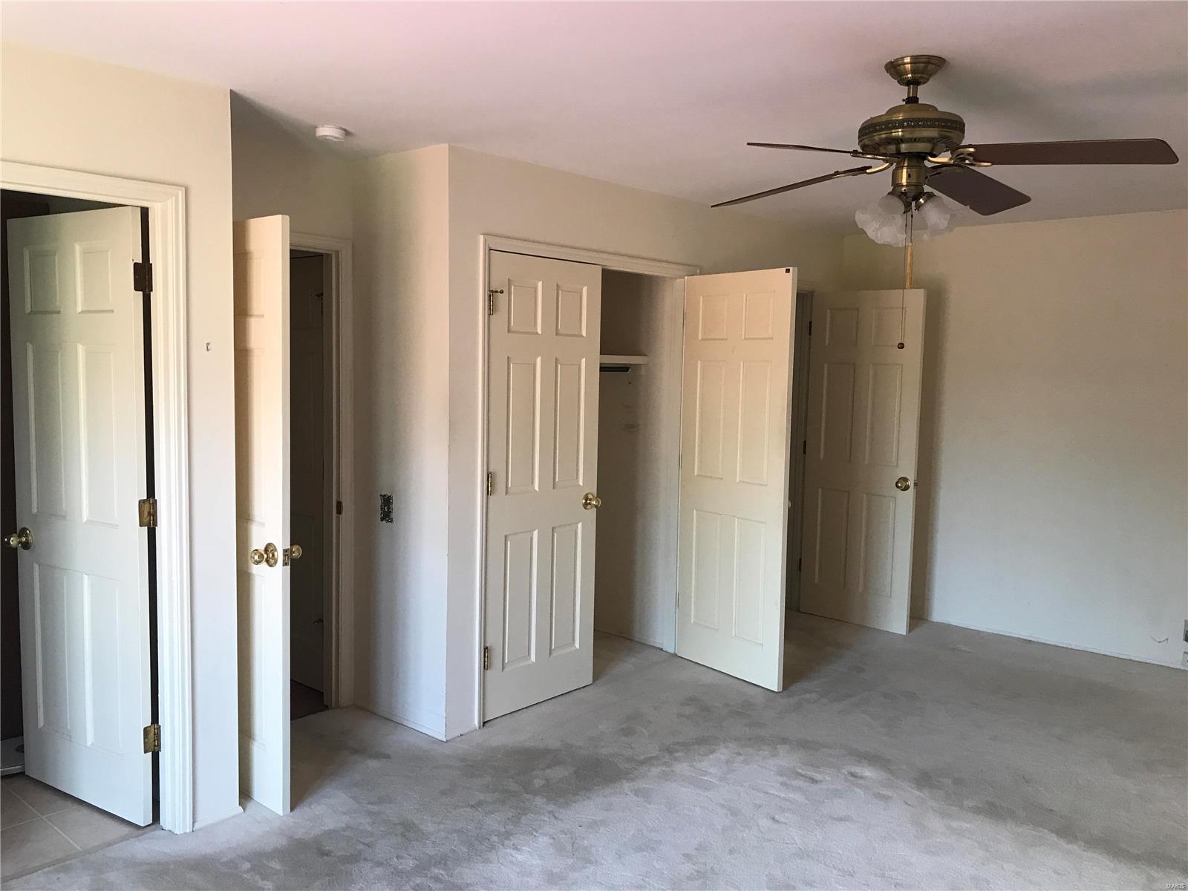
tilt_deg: -3.7
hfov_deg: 63.4
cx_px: 594
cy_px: 446
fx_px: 961
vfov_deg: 49.7
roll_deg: -1.1
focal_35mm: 28
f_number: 1.8
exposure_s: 1/30
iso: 32
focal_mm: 3.99
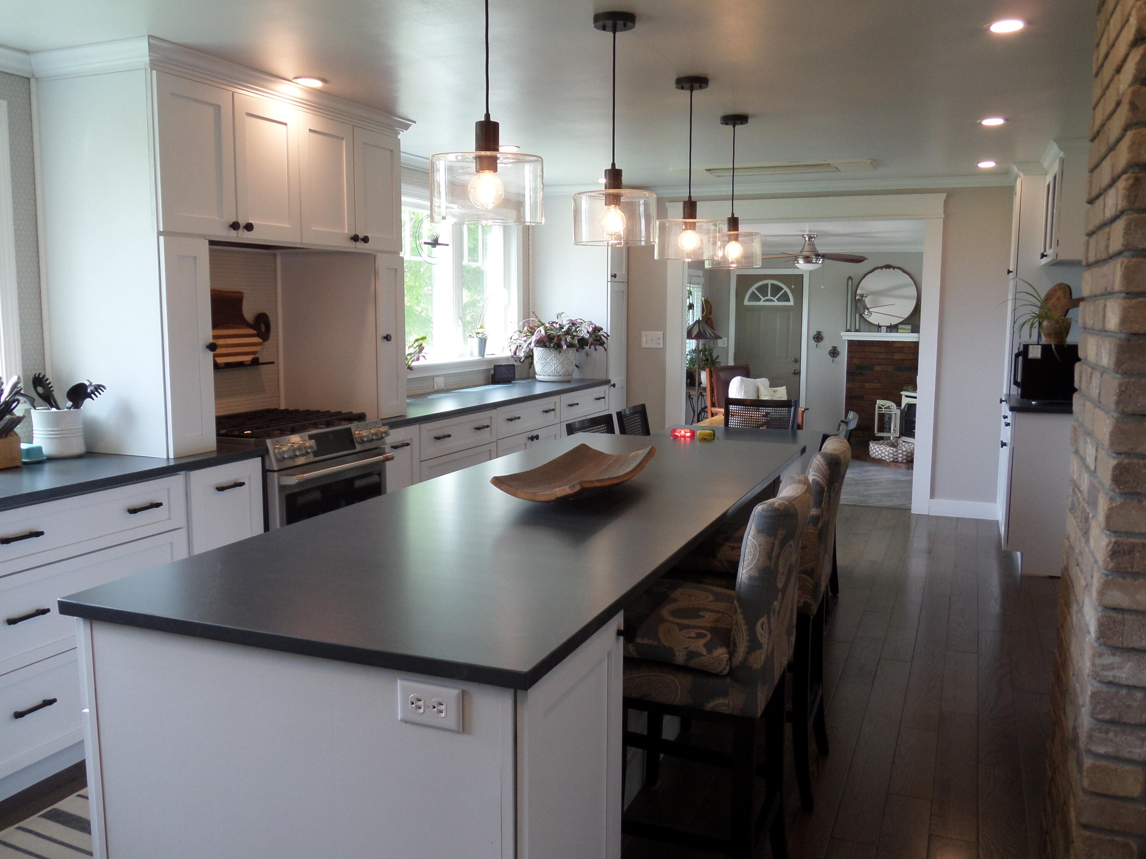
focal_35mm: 32
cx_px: 573
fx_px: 1059
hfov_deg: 56.8
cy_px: 430
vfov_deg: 44.2
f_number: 3.4
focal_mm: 5.3
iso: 120
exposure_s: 1/45
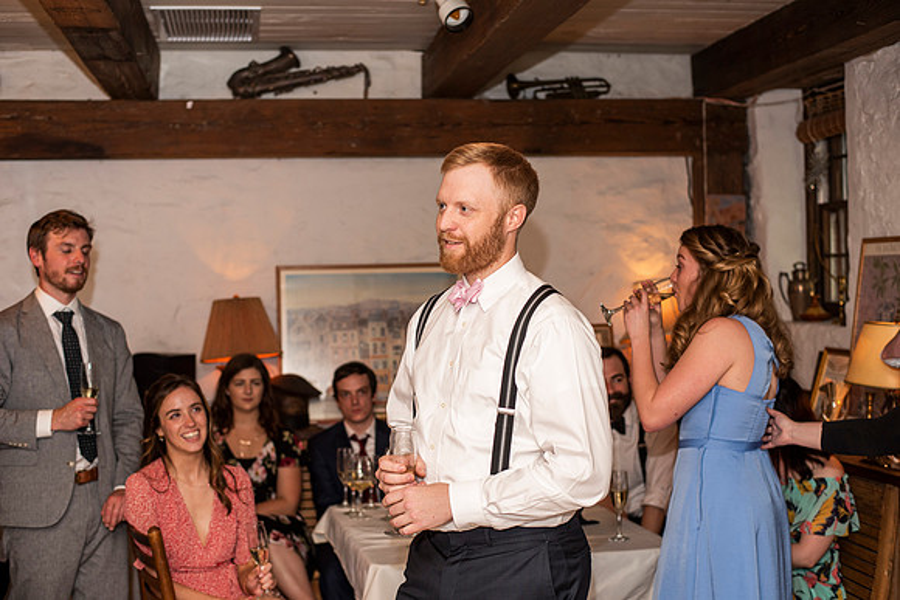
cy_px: 300
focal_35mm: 50
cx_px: 450
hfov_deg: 39.6
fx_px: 1250
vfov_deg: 27.0
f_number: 3.2
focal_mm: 50
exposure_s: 1/100
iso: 500
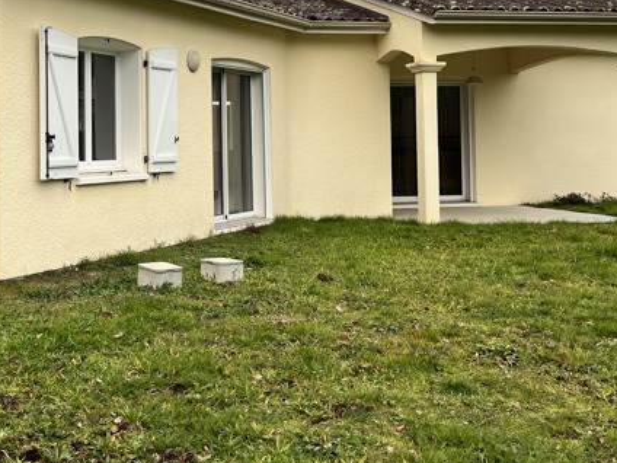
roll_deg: +0.4
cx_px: 111
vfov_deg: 29.3
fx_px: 873
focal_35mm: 49
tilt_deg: +1.3
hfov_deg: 37.3
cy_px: 127
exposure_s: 1/331
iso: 50
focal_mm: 5.1
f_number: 1.6
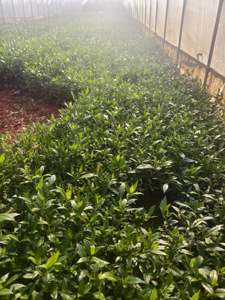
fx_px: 199
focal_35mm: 23
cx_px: 112
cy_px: 150
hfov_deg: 58.9
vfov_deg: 73.9
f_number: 1.75
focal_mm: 8.67
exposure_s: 1/915
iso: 50
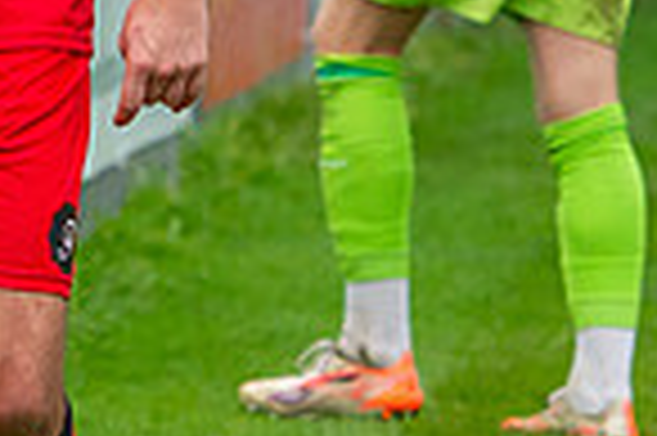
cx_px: -152
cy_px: -365
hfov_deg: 2.9
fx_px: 13143
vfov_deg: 1.9
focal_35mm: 721
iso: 1600
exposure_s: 1/1000
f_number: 4
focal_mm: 125
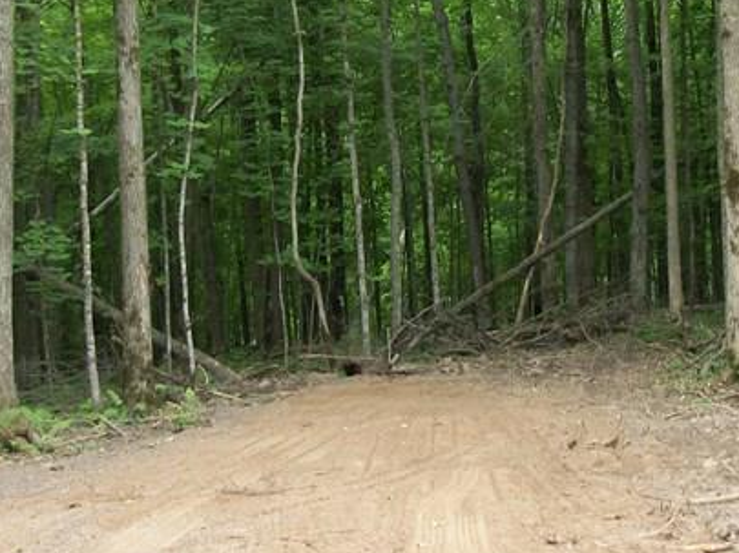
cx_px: 507
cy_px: 281
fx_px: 1728
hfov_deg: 24.0
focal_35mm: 81
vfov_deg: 18.2
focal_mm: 5.7
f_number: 2.9
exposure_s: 1/80
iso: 80
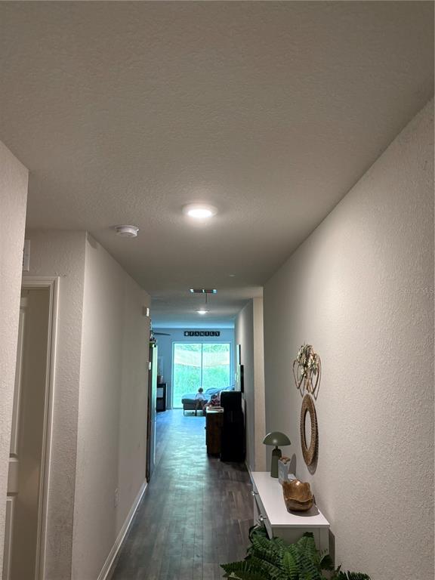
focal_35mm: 26
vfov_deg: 67.3
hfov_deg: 53.1
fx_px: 436
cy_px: 290
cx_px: 218
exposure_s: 1/60
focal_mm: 5.96
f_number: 1.6
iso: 125
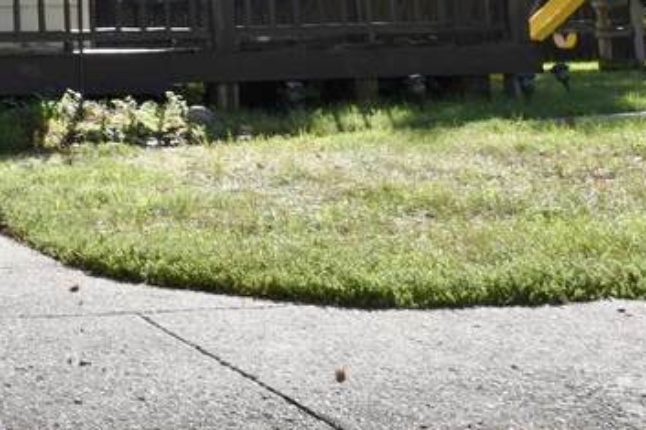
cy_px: -317
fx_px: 1560
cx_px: -353
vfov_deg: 14.1
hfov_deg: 19.9
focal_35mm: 87
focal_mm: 16
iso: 100
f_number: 7.1
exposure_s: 1/200
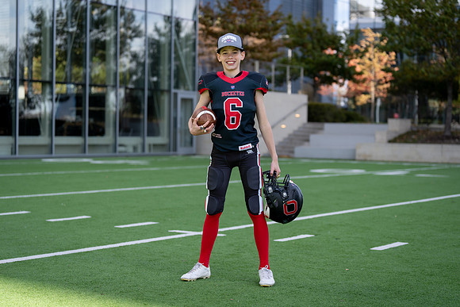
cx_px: 230
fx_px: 906
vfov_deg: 19.2
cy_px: 154
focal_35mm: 71
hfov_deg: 28.5
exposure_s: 1/500
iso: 100
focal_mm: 70
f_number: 2.8
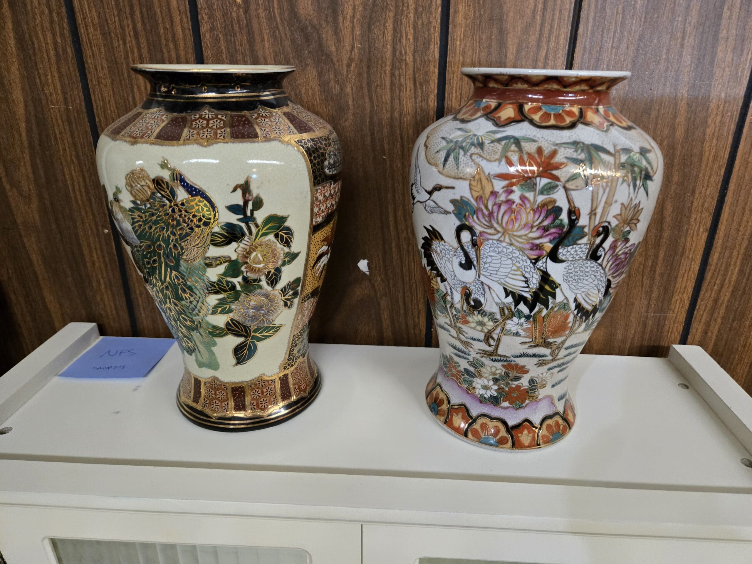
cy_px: 282
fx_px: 500
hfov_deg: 73.9
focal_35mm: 23
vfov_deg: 58.9
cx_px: 376
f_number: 1.8
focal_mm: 5.4
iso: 800
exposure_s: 1/60
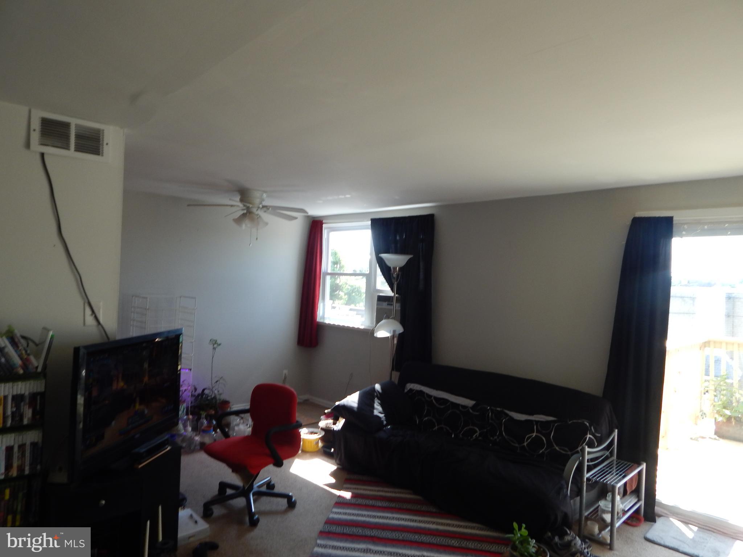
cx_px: 372
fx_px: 472
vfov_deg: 61.1
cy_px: 278
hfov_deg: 76.4
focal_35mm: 22
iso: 125
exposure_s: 1/100
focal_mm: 4
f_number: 3
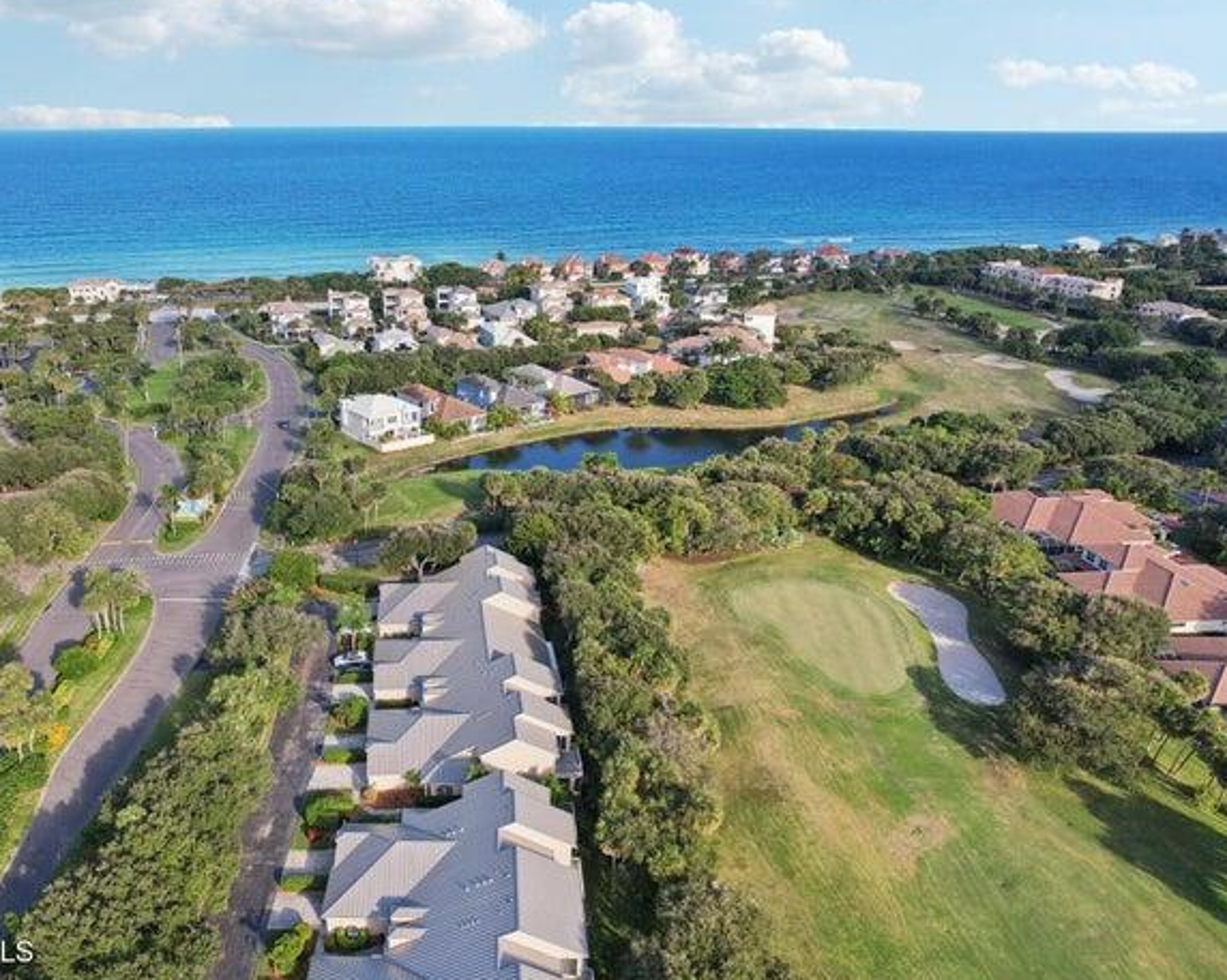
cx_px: 478
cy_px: 485
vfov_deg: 54.9
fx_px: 944
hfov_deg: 65.3
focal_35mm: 26
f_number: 2.8
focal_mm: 8.4
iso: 150
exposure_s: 1/1500
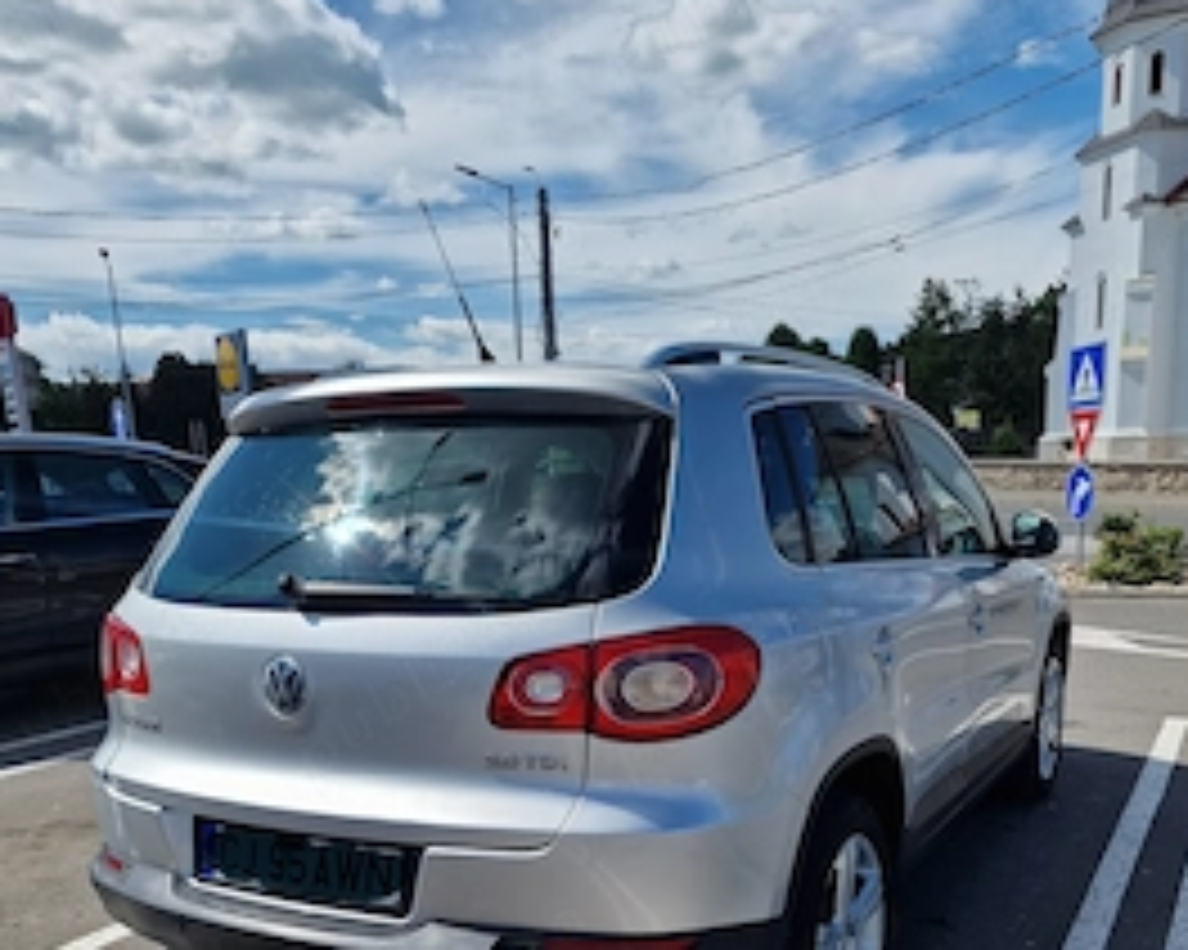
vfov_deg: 41.7
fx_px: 1195
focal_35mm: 34
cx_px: 598
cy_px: 743
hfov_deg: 52.9
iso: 50
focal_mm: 6.4
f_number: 1.8
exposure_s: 1/2000
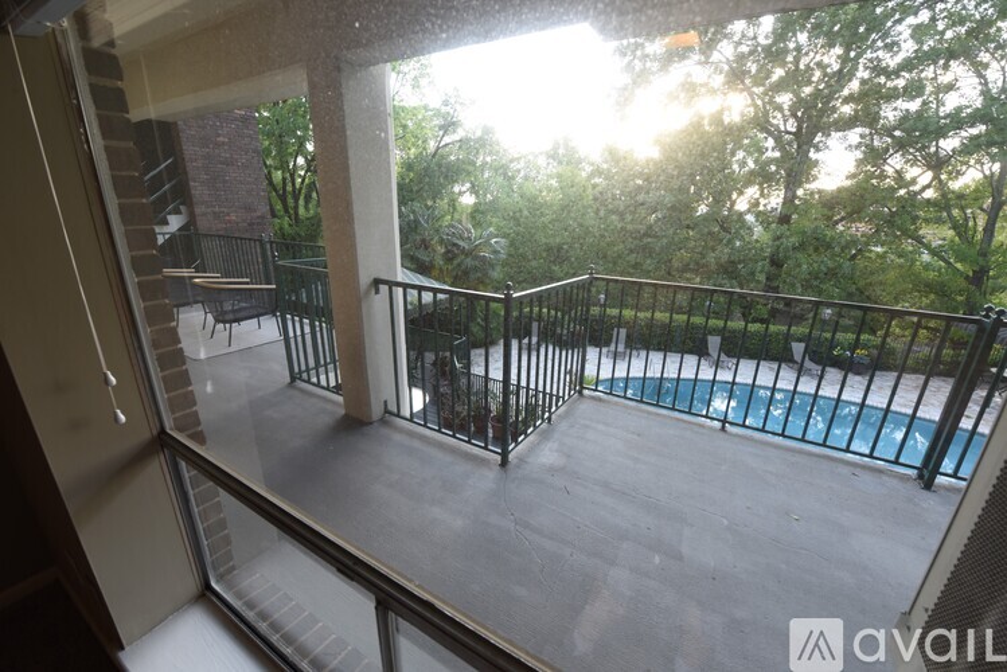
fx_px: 392
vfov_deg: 81.3
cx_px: 504
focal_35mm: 14
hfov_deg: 104.2
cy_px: 336
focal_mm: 14
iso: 160
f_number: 7.1
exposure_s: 1/15
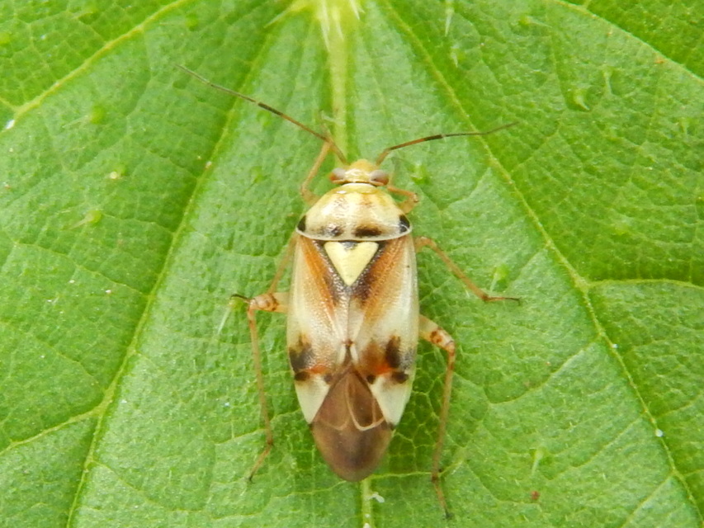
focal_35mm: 69
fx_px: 1403
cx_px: 352
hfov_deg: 28.2
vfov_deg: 21.3
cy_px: 264
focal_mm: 12.3
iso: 400
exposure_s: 1/200
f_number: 4.1
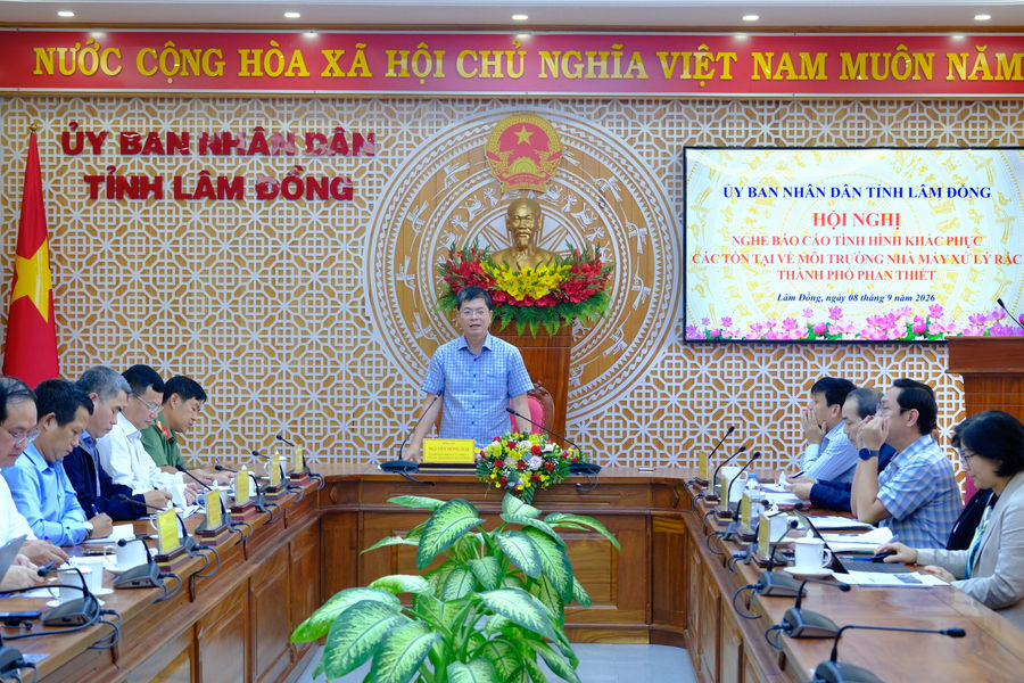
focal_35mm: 76
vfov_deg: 17.9
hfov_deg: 26.7
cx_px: 512
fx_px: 2162
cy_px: 342
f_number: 4.5
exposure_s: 1/125
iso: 1250
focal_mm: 50.5
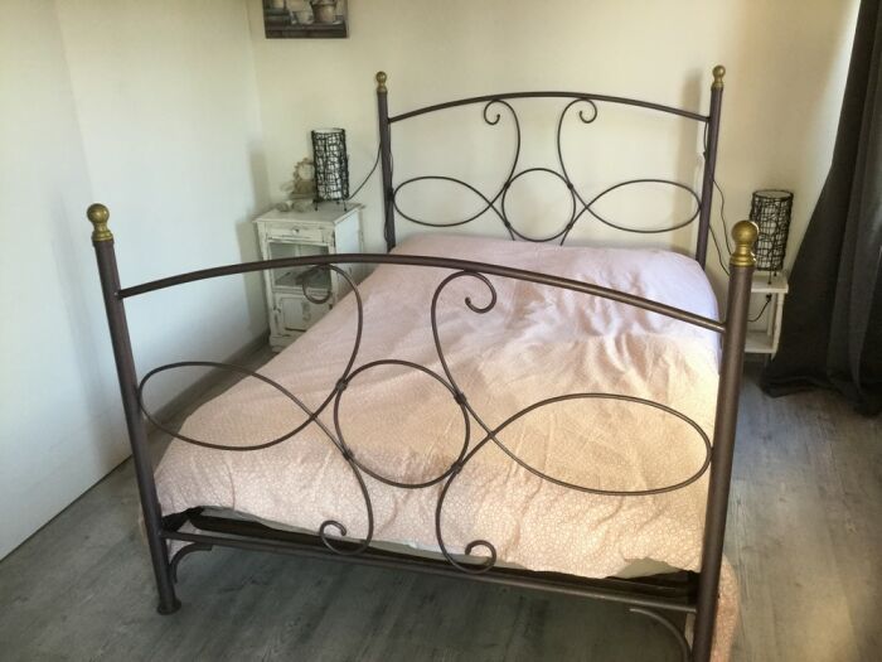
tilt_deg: -21.5
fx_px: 790
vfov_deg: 45.4
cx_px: 441
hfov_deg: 58.4
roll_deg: -0.1
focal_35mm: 31
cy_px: 331
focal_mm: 3.3
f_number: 2.4
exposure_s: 1/33
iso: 100
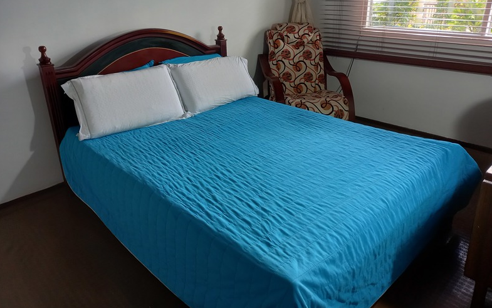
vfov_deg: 45.8
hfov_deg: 68.4
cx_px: 249
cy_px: 126
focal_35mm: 27
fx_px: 362
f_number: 2
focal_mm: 4.6
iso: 200
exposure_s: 1/59
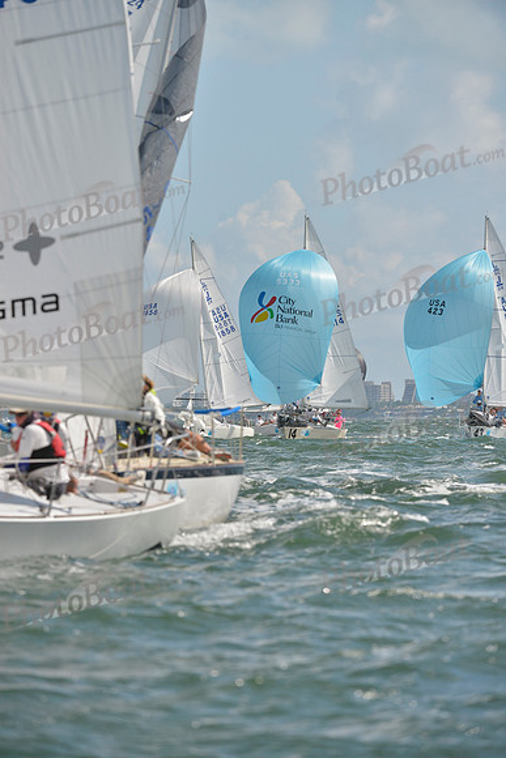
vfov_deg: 7.4
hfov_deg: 4.9
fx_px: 5899
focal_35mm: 280
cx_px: 253
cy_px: 379
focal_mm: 280
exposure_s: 1/1000
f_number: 7.1
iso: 200
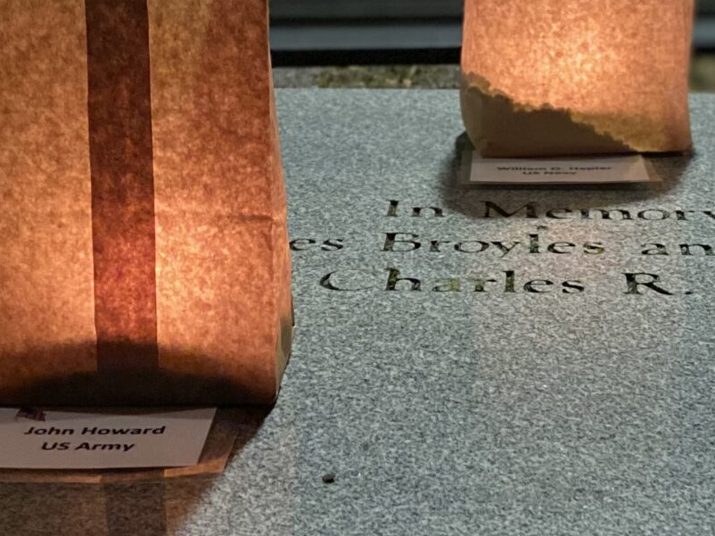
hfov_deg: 23.4
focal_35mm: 83
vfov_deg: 17.6
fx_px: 1714
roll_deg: +0.6
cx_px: 493
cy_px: 122
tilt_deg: -19.0
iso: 640
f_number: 1.8
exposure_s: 1/30
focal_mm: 4.25
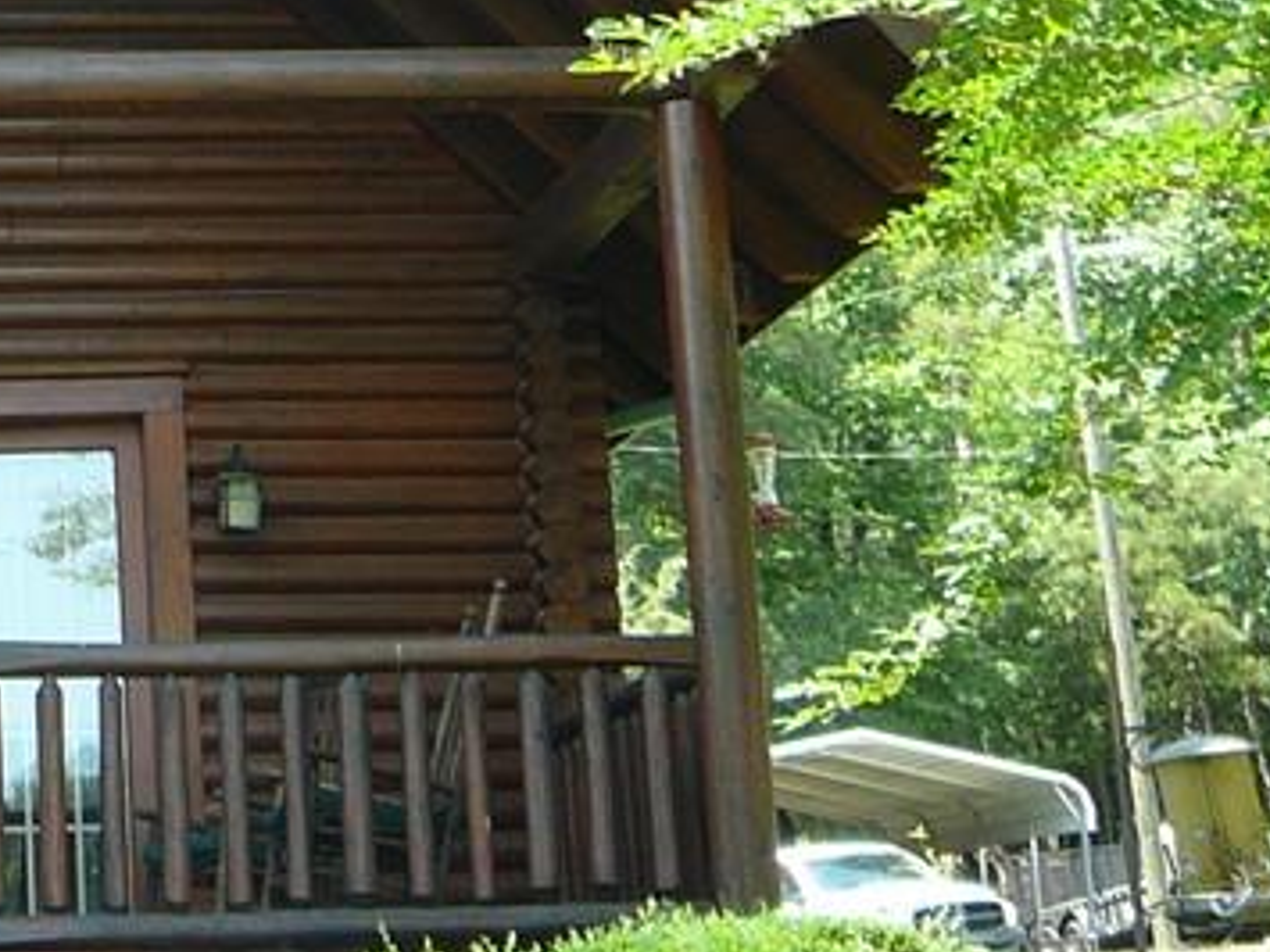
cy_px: 157
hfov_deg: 17.8
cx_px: -515
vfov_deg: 14.5
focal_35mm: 101
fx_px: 3704
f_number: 2.8
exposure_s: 1/125
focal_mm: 5.2
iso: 80
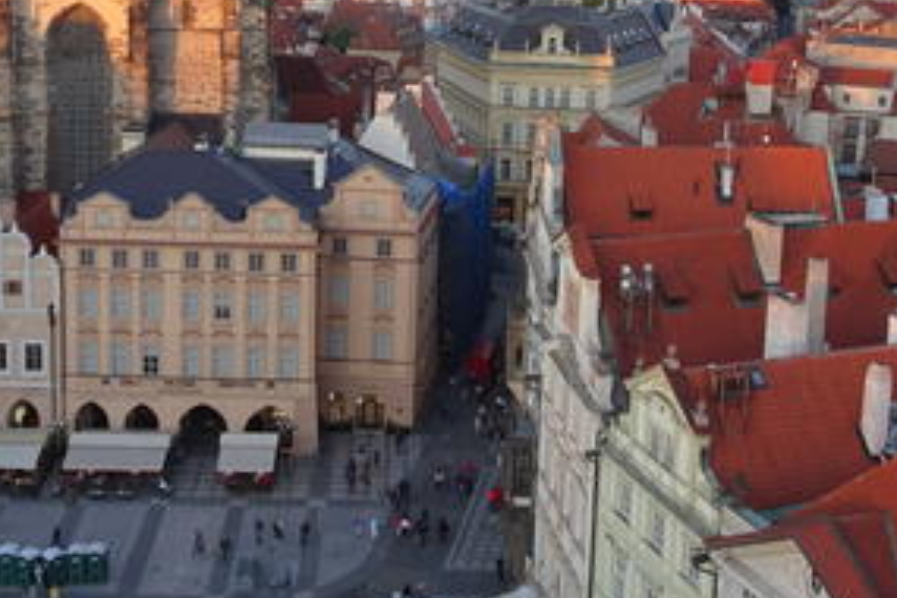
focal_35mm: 56
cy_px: 107
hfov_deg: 35.6
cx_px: 400
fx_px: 1395
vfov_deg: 23.8
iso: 80
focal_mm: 4.1
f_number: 3.5
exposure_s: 1/60
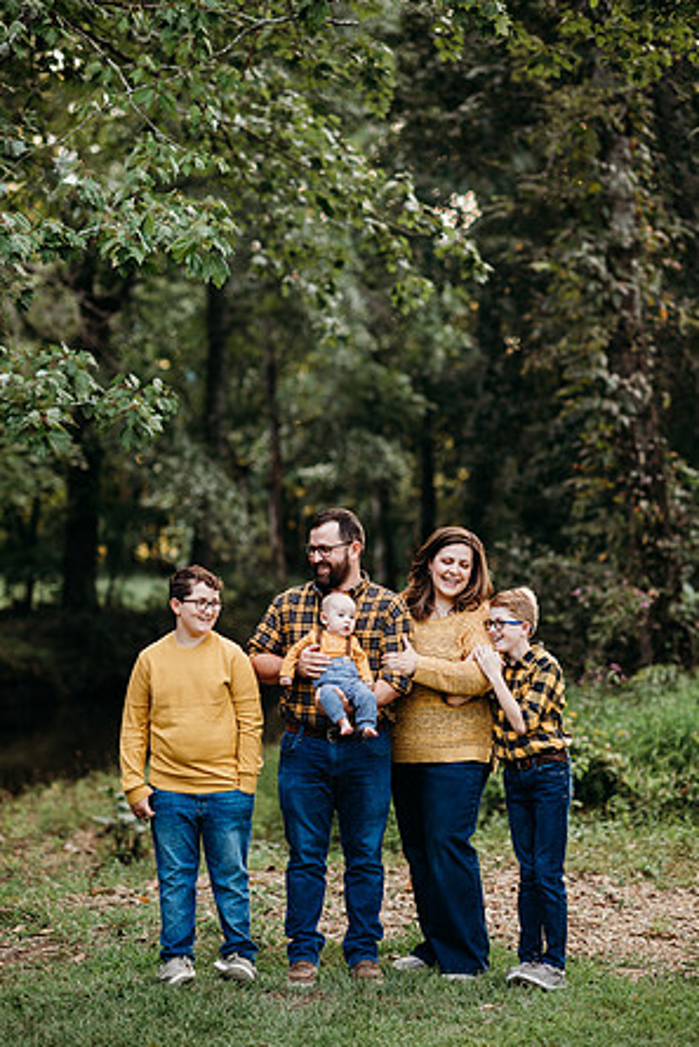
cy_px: 527
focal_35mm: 86
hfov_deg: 15.9
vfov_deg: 23.6
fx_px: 2503
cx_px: 348
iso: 125
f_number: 2.2
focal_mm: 85
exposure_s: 1/200
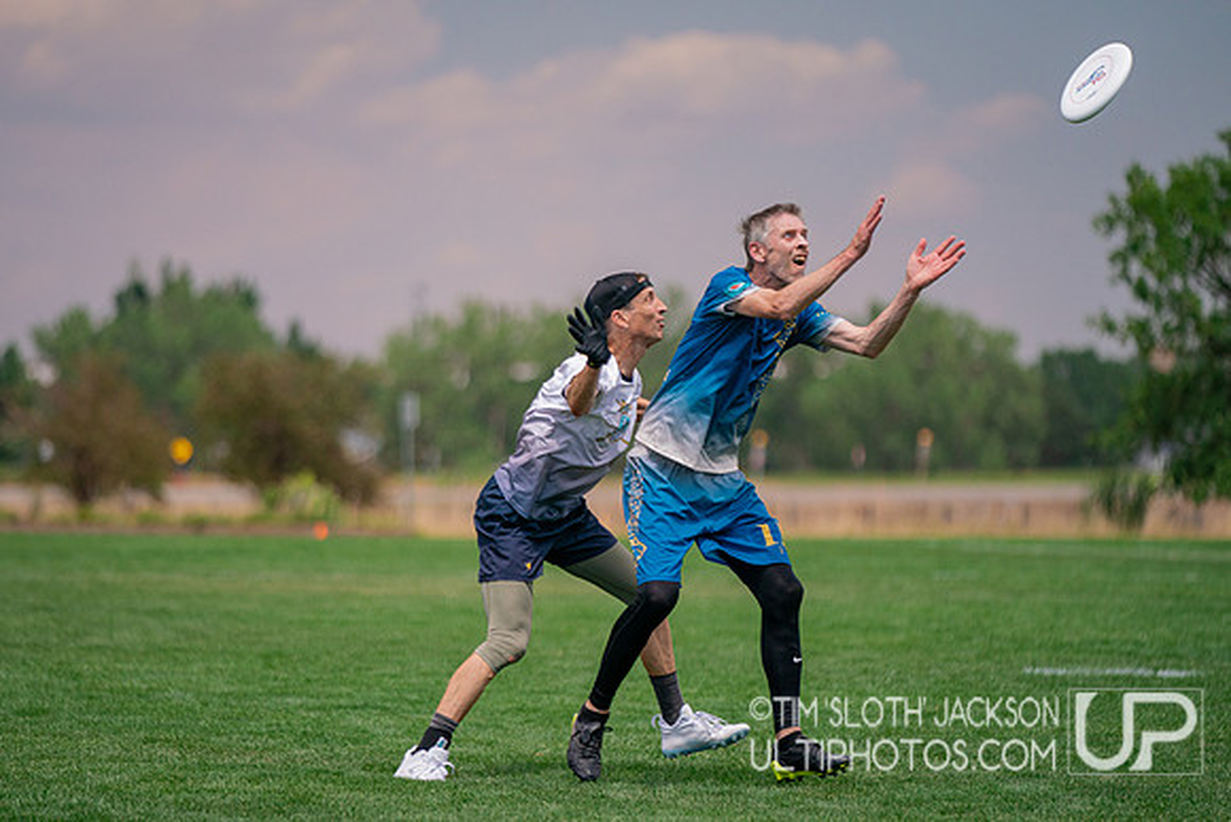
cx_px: 539
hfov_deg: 9.5
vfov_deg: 6.3
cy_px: 441
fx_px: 7417
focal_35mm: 217
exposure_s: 1/10000
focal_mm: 191
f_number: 2.8
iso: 500
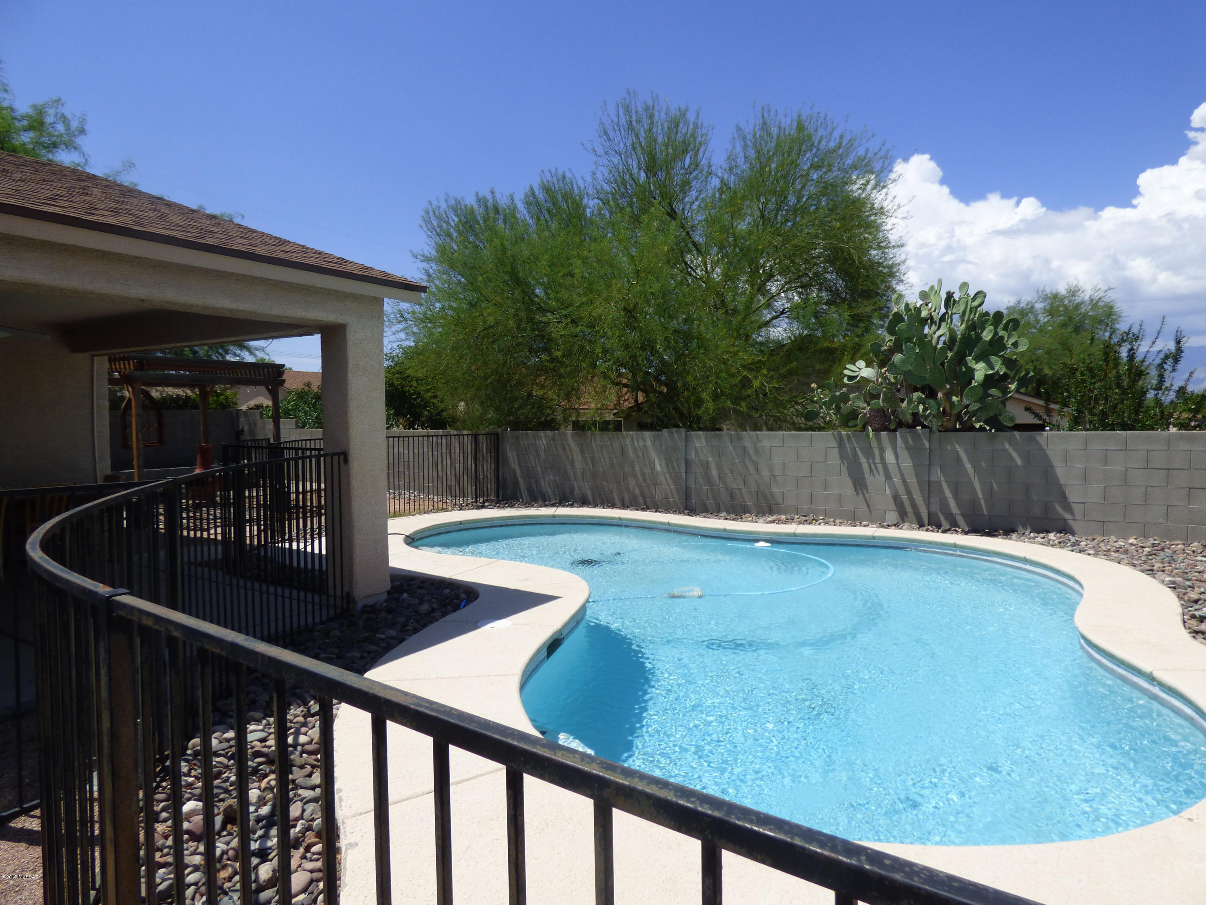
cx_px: 603
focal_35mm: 20
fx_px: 697
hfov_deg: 81.7
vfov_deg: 66.0
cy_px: 452
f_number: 3.2
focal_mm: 3.58
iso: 100
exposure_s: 1/2000
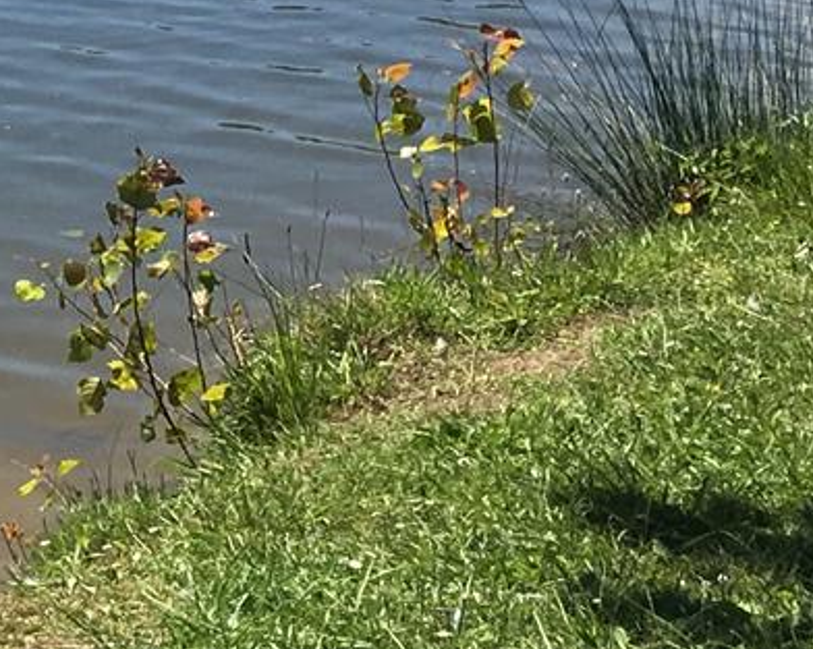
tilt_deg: -1.3
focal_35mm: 148
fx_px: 3558
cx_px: -769
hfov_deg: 11.8
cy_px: -680
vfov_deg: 9.7
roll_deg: +1.0
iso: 25
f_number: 2.2
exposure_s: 1/1672
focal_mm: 4.15
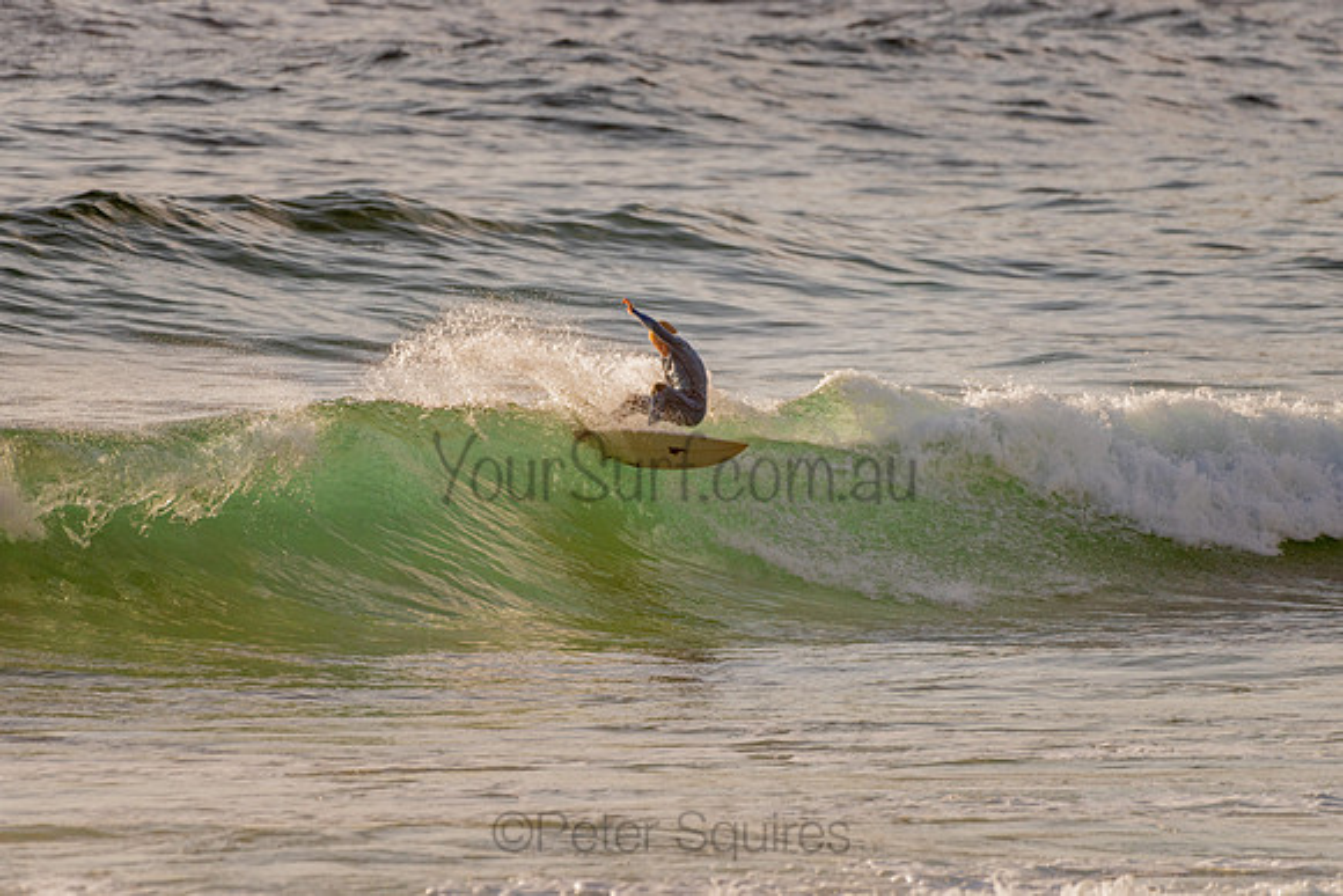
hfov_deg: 3.4
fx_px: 22869
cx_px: 655
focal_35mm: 613
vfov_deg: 2.2
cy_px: 435
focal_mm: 500
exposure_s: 1/2000
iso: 200
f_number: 5.6
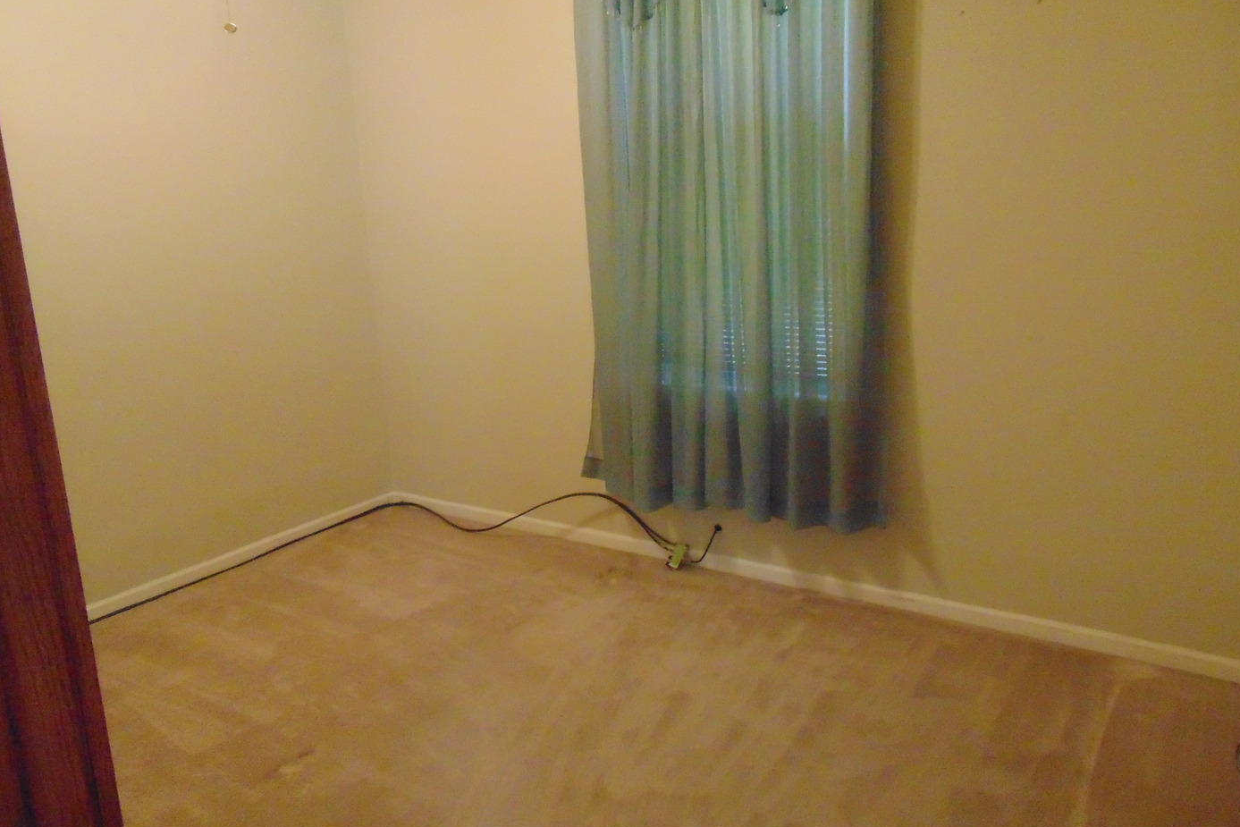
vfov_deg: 47.9
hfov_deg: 67.4
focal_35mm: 27
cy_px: 400
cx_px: 622
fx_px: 930
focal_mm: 4.5
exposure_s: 1/50
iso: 800
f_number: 3
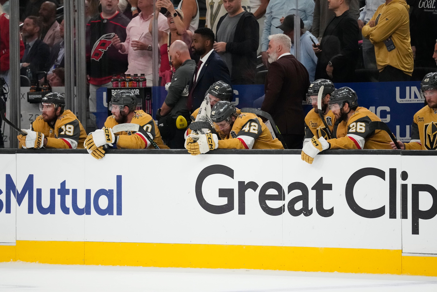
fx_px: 3641
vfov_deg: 4.6
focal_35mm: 300
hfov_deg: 6.9
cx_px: 218
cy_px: 146
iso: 5000
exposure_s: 1/3200
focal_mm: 200
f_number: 2.8
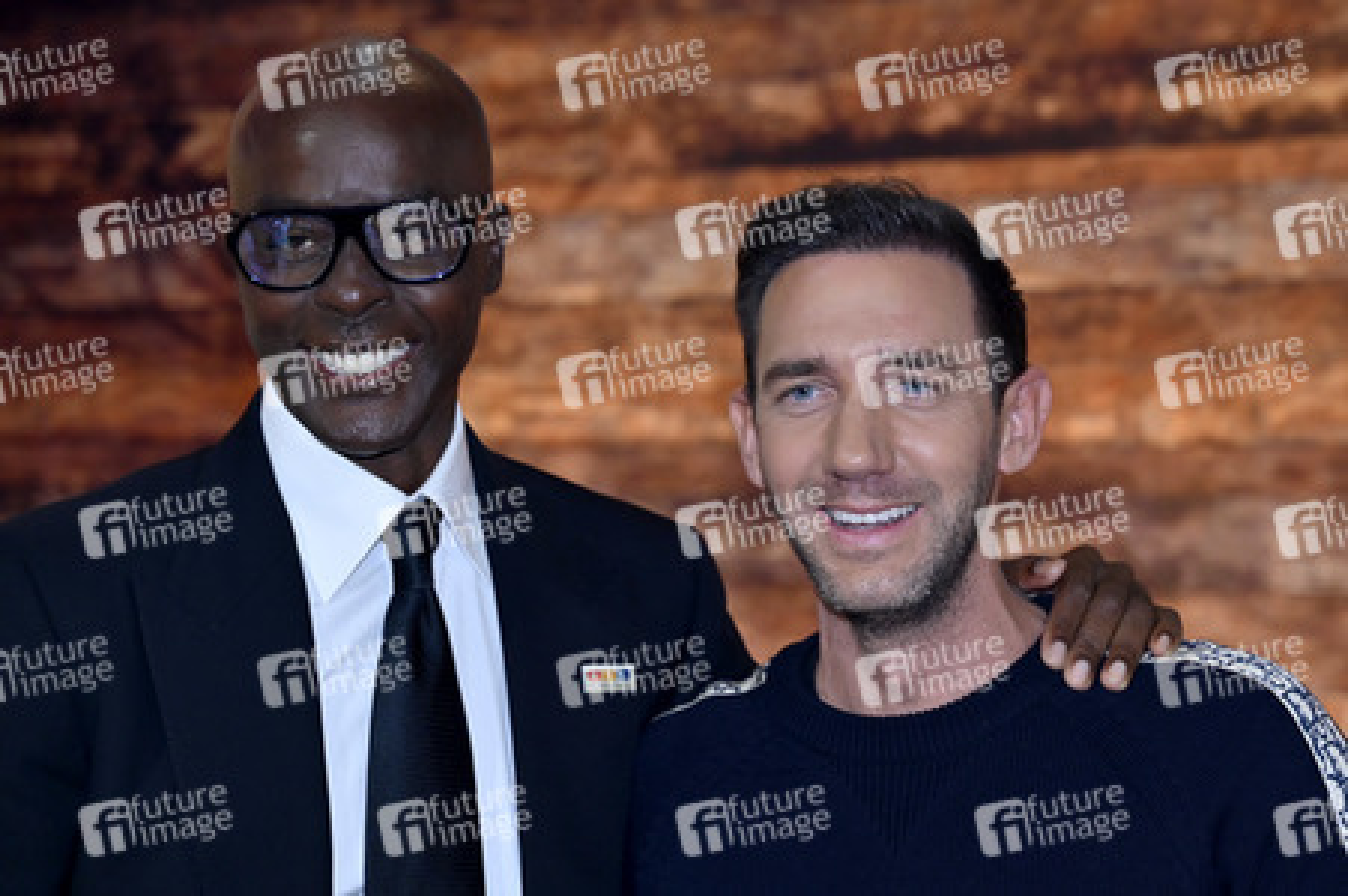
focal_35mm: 75
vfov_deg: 18.2
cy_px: 448
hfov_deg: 27.0
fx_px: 2806
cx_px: 674
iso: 1000
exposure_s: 1/200
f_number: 4
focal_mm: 75
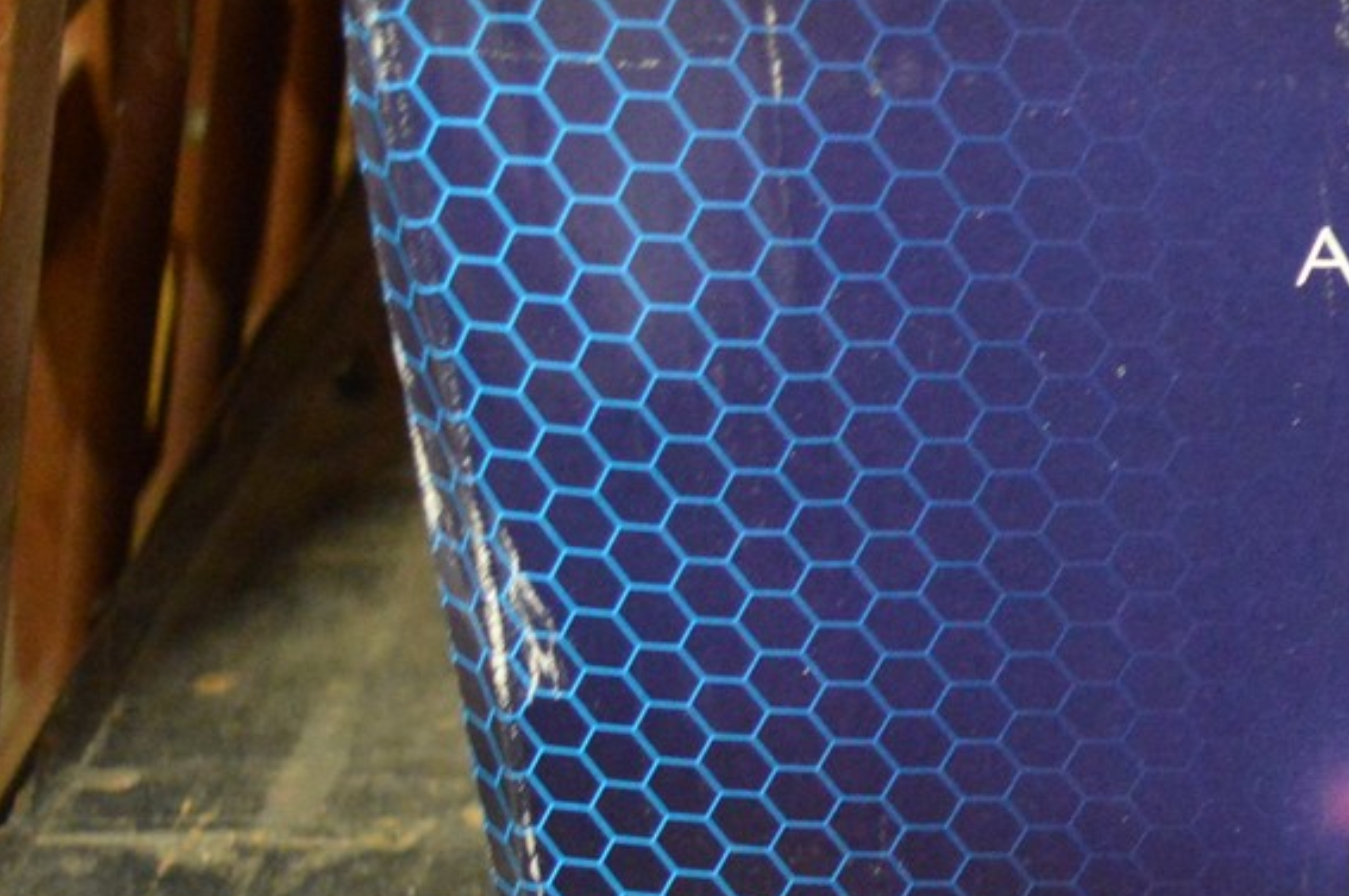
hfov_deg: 18.1
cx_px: 1799
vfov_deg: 12.9
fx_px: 3931
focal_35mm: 105
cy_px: 105
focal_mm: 24
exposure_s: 1/60
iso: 2800
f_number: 4
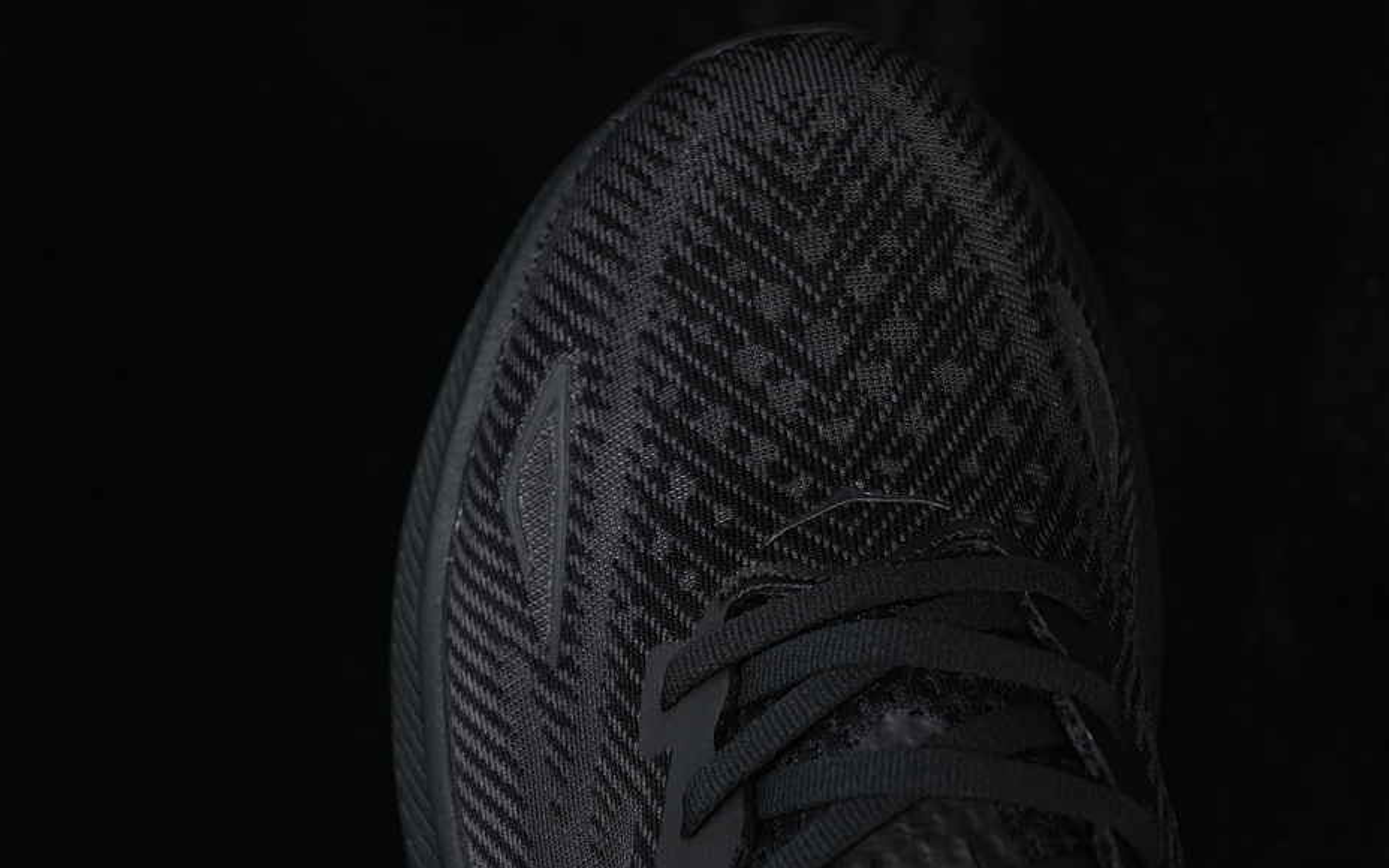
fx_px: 3369
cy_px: 524
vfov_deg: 14.7
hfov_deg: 23.3
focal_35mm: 89
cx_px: 756
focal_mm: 50
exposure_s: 1/50
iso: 160
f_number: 6.3
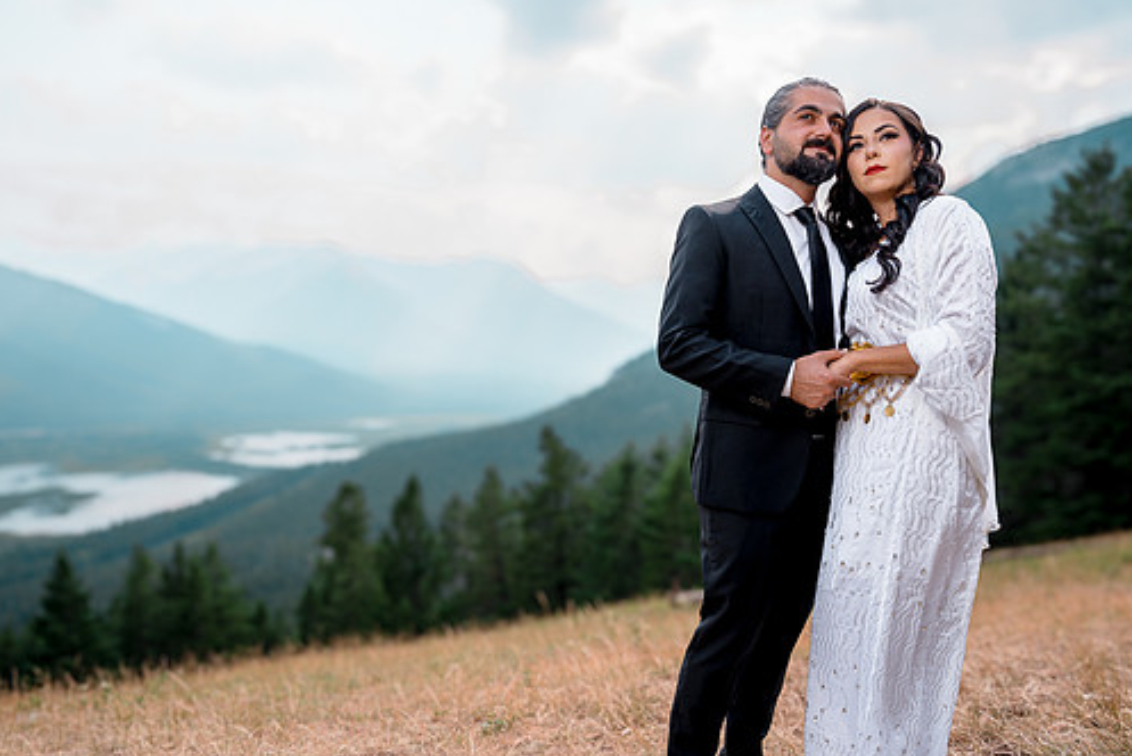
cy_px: 438
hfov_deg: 65.4
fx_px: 881
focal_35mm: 28
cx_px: 531
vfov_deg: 46.3
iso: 100
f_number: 2.8
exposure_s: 1/1000
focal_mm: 24
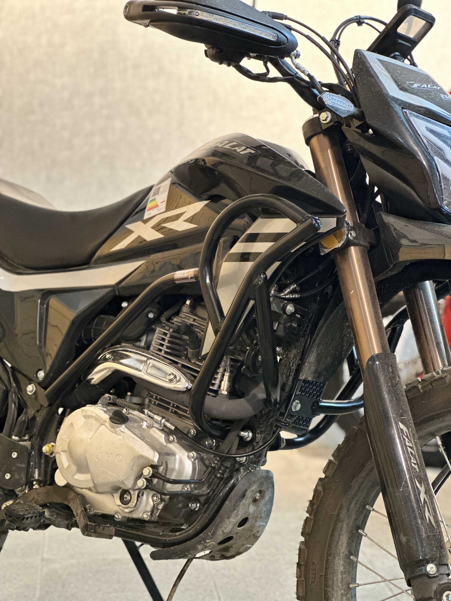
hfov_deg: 19.1
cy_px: 300
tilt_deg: -3.9
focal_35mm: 77
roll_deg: -1.0
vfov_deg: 25.3
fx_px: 1338
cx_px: 226
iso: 400
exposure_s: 1/33
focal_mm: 9
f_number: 2.8
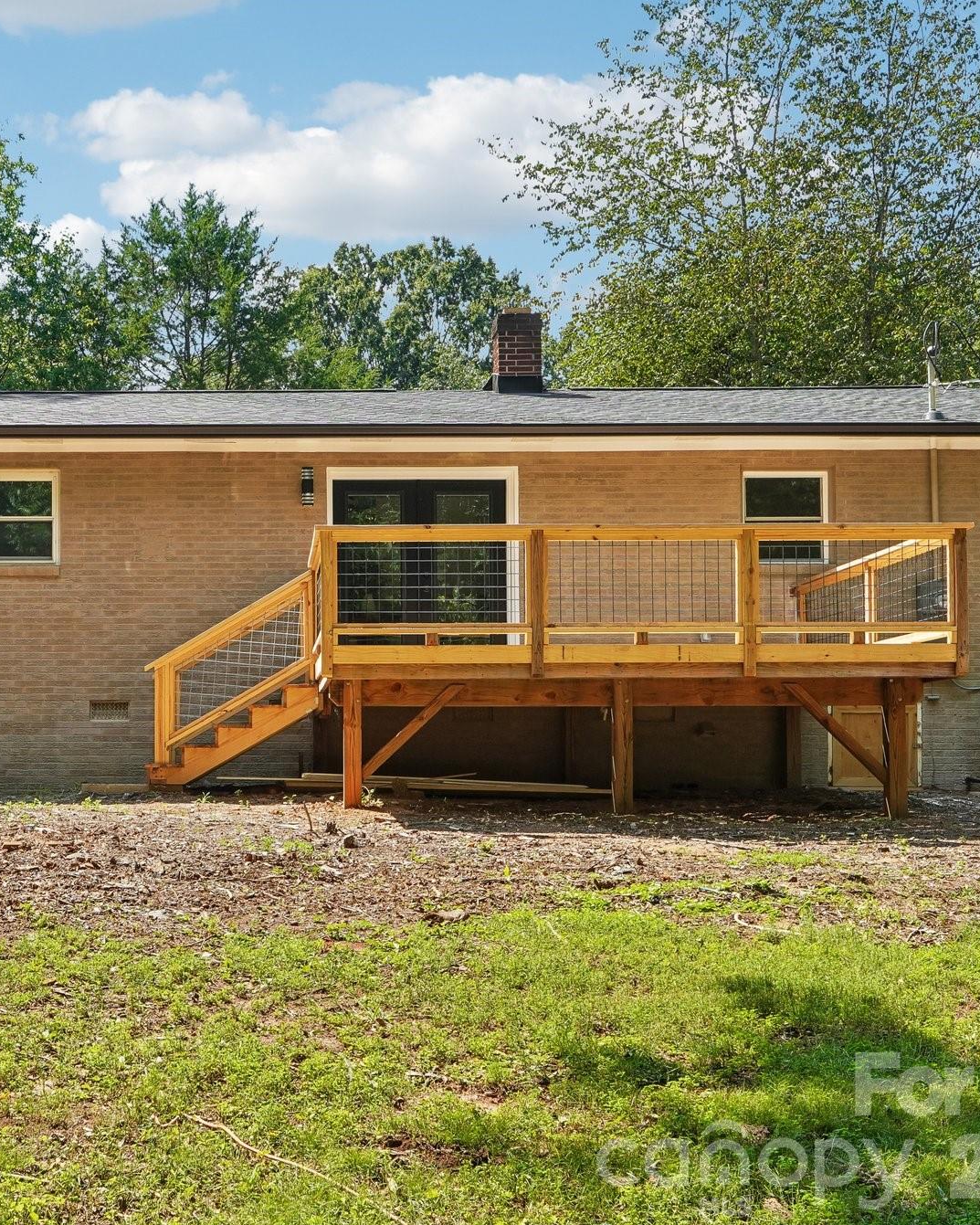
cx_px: 211
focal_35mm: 43
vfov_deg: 42.9
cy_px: 608
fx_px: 1559
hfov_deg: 34.0
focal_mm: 20
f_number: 8
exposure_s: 1/30
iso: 100
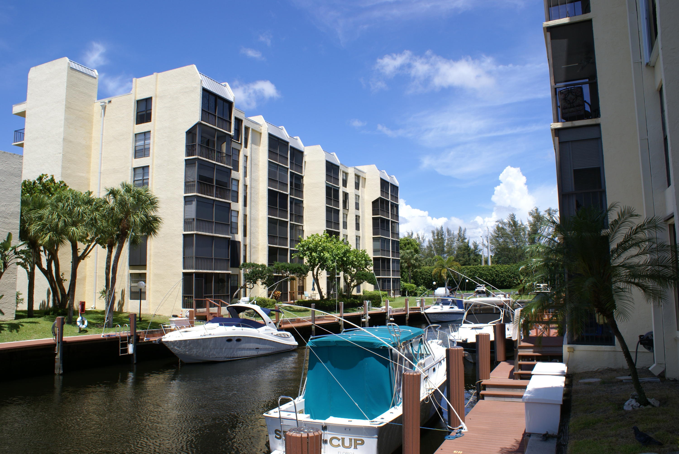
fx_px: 510
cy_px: 227
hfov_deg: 67.3
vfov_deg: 48.0
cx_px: 340
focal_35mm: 27
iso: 100
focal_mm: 18
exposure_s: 1/200
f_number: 10
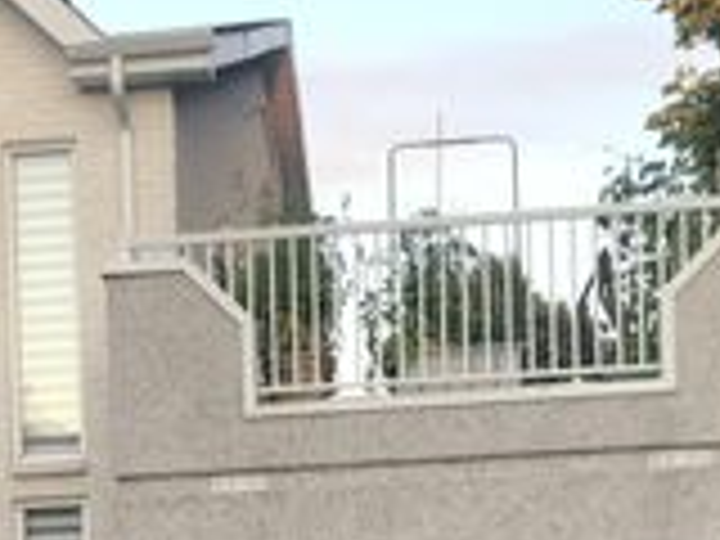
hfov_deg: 18.5
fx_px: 2184
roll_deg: +2.0
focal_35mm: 105
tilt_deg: +1.1
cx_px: 117
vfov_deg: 13.5
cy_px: 747
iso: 20
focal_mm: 3.99
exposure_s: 1/120
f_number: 1.8
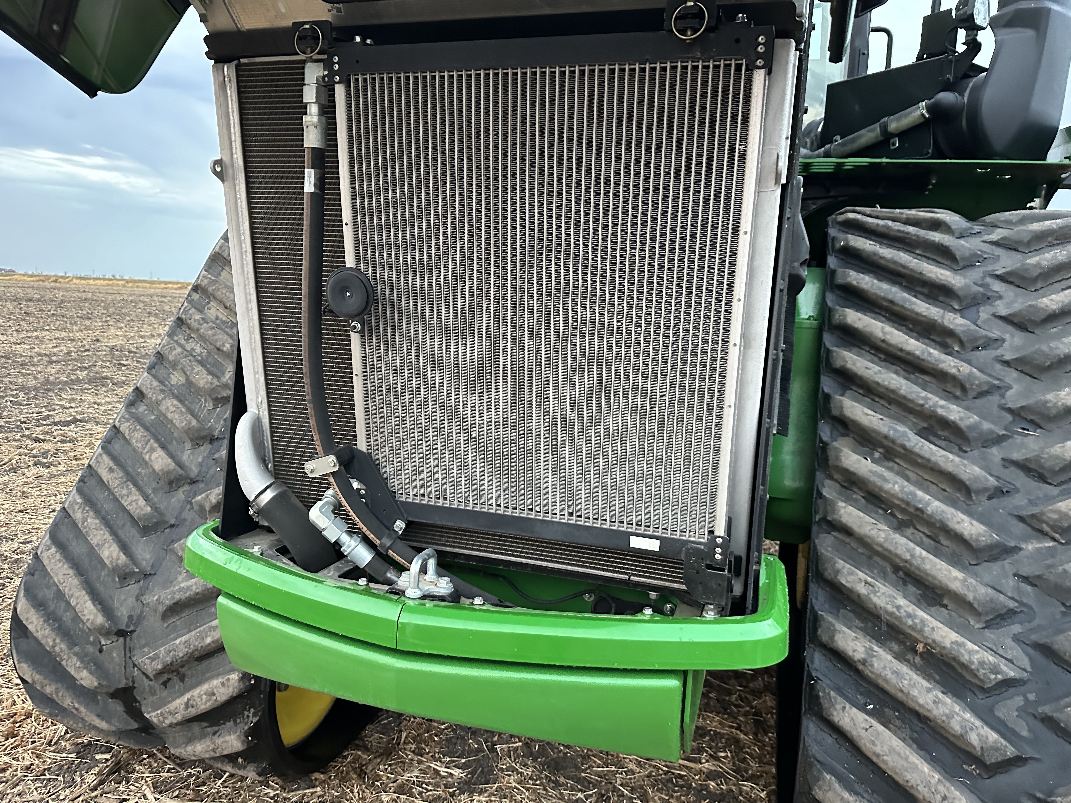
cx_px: 528
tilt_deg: -2.7
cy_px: 400
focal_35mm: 25
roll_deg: -0.7
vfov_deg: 54.9
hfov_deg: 69.4
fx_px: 773
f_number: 1.78
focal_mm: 6.86
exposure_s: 1/60
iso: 800
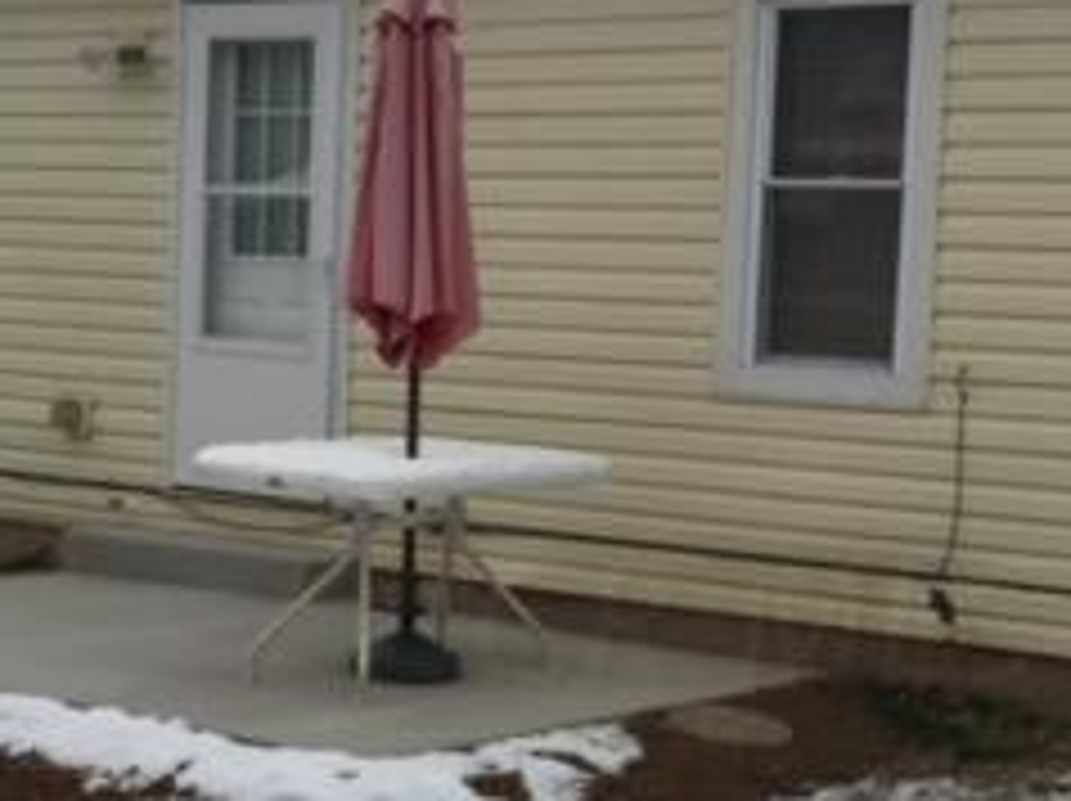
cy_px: 621
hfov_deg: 24.9
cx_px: 756
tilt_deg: -5.3
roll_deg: -2.9
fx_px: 2411
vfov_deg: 18.7
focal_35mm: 78
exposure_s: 1/1276
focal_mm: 4.15
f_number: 2.2
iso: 32
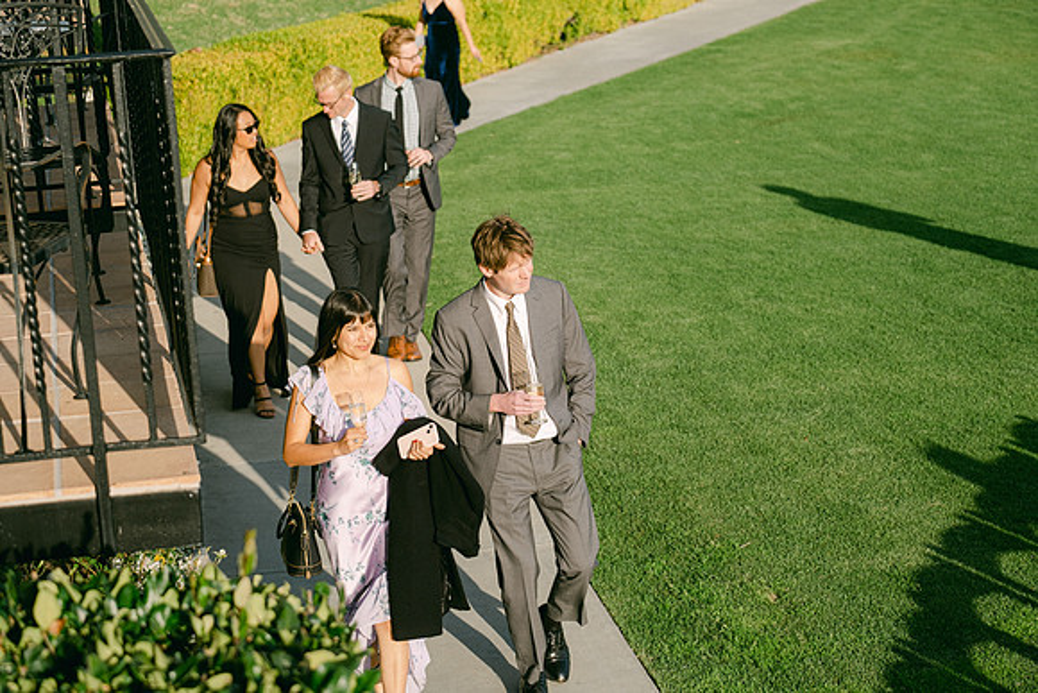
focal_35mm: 75
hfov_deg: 27.0
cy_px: 346
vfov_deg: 18.2
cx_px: 519
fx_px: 2163
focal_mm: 50
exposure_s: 1/1600
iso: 160
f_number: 2.8
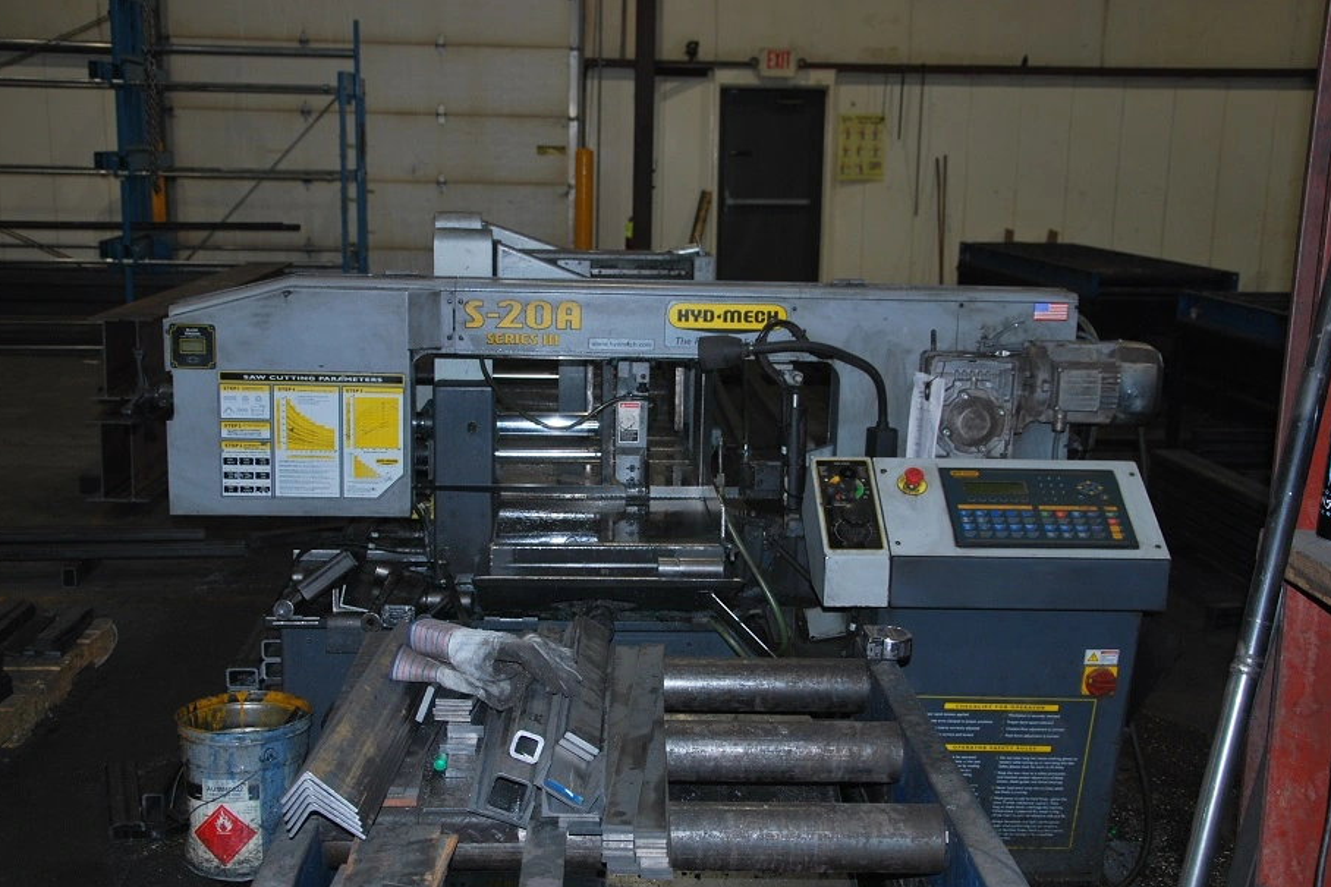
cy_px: 477
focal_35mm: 43
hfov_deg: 45.4
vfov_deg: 31.2
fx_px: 1589
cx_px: 629
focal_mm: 26
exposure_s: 1/60
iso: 200
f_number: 4
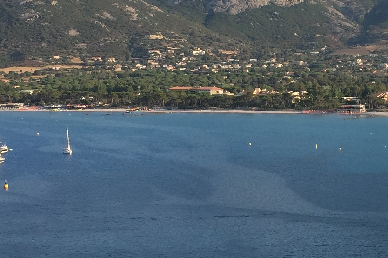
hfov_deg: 21.8
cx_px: 408
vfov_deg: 15.3
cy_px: 70
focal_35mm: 89
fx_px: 959
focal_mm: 4.15
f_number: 2.2
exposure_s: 1/942
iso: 32
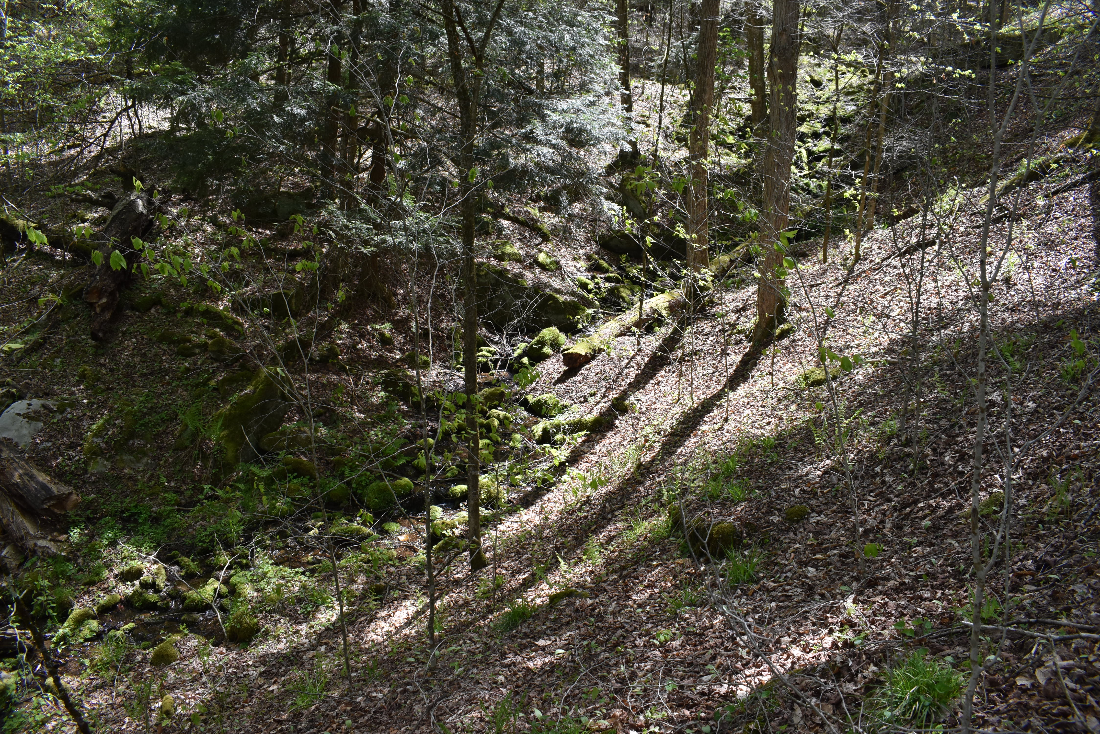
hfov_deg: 67.4
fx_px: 825
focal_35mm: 27
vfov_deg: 48.0
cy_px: 367
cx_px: 550
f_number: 7.1
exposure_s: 1/200
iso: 400
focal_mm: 18
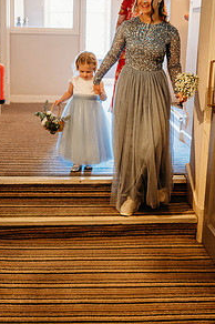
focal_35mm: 54
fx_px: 485
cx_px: 97
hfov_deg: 25.0
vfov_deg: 36.6
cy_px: 113
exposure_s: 1/200
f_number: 1.8
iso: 1250
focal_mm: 35
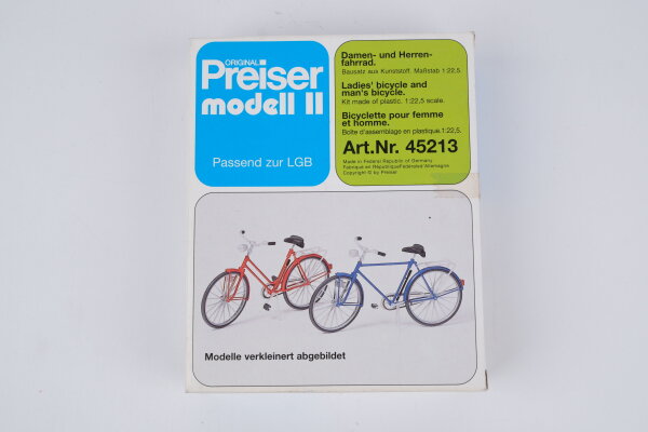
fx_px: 810
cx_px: 324
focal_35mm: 45
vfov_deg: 29.9
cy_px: 216
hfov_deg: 43.6
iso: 400
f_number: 10
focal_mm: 30
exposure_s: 1/125
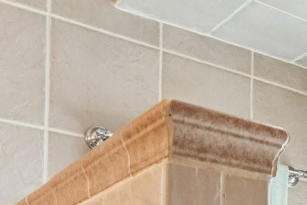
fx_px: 589
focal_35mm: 69
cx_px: 400
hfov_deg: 25.2
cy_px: 348
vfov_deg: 16.9
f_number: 8
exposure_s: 1/30
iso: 200
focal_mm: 10
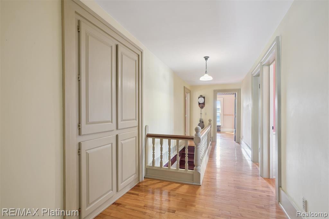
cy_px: 110
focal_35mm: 17
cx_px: 164
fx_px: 155
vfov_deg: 70.3
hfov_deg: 93.3
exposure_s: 1/1.67
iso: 400
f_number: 9
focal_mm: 17
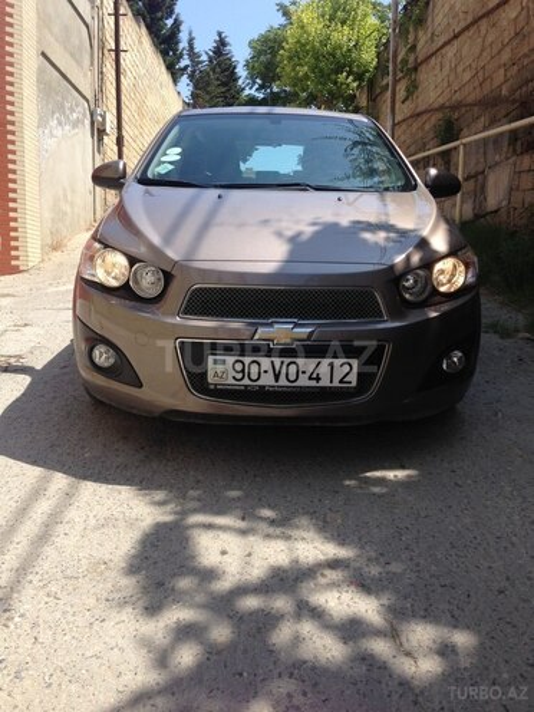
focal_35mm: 33
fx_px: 679
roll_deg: -3.8
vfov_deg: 55.4
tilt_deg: -2.4
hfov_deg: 42.9
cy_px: 356
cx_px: 267
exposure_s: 1/1205
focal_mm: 4.12
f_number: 2.4
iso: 50
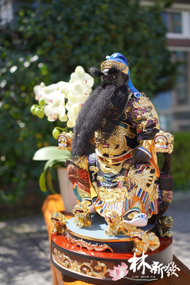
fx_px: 277
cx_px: 95
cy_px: 142
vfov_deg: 54.4
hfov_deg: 37.9
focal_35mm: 35
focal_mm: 35
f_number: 3.2
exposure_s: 1/1000
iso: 160
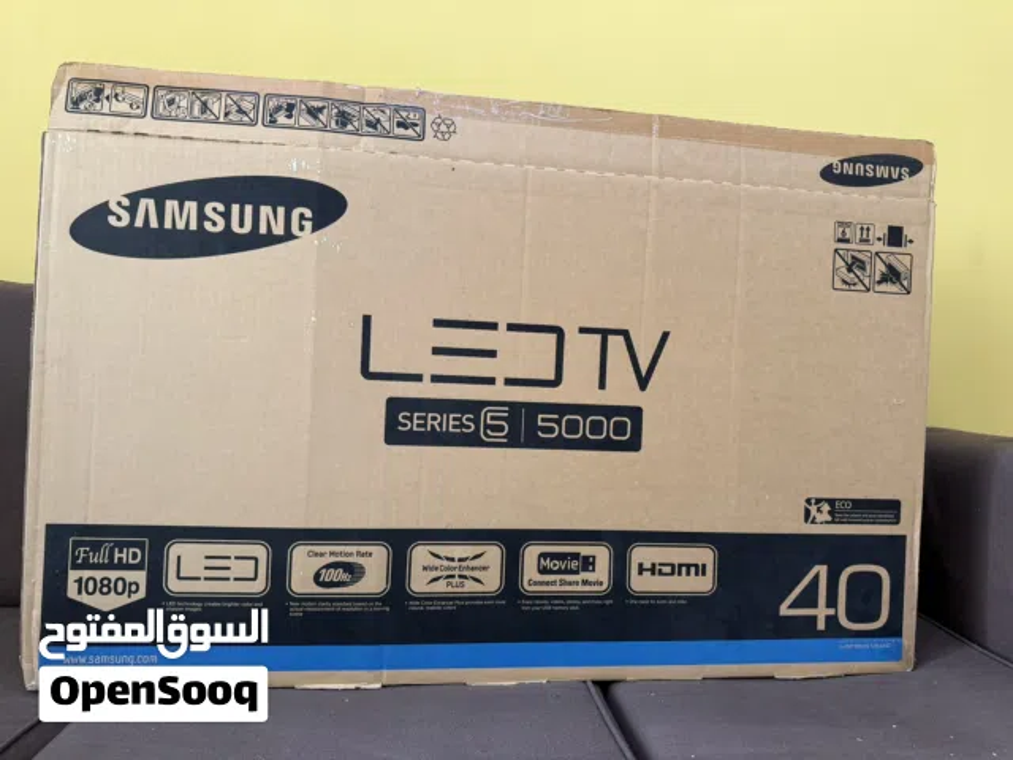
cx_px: 506
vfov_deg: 56.8
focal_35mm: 24
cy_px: 380
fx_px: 702
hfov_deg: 71.6
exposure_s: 1/73
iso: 200
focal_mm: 6.76
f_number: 1.78
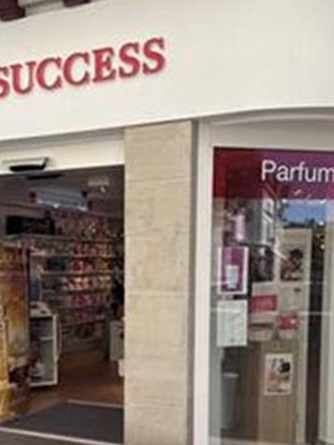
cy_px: 332
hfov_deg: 28.3
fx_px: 656
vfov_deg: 36.6
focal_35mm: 51
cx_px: 105
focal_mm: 6.86
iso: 80
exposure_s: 1/2809
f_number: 1.78
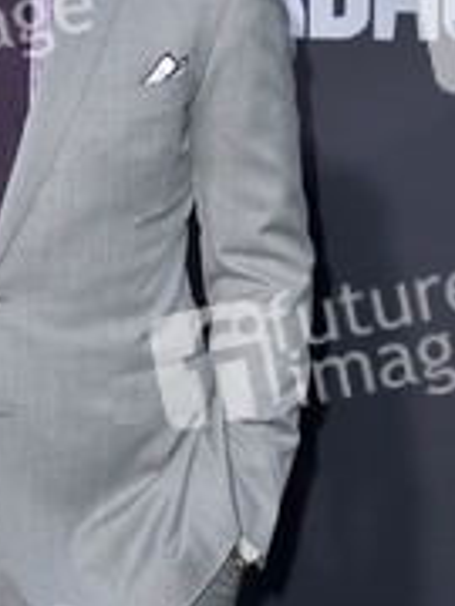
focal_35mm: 154
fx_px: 2699
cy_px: 182
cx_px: 19
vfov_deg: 12.8
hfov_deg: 9.6
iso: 320
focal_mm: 72
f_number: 6.3
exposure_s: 1/250
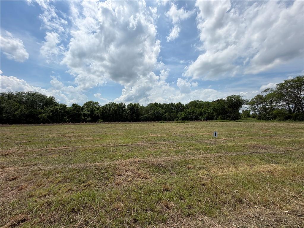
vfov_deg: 85.7
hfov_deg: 102.1
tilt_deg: +1.5
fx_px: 123
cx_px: 152
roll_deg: -0.4
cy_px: 114
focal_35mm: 14
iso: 20
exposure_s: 1/1961
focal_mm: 2.22
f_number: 2.2
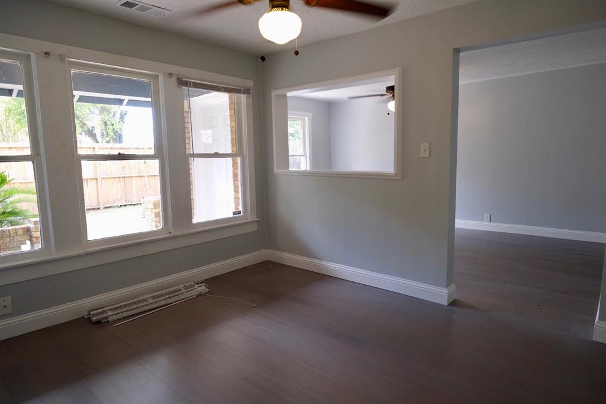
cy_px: 202
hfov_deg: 81.2
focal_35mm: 21
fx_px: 353
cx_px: 303
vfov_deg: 59.5
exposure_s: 1/28
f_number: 5.6
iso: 400
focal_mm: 14
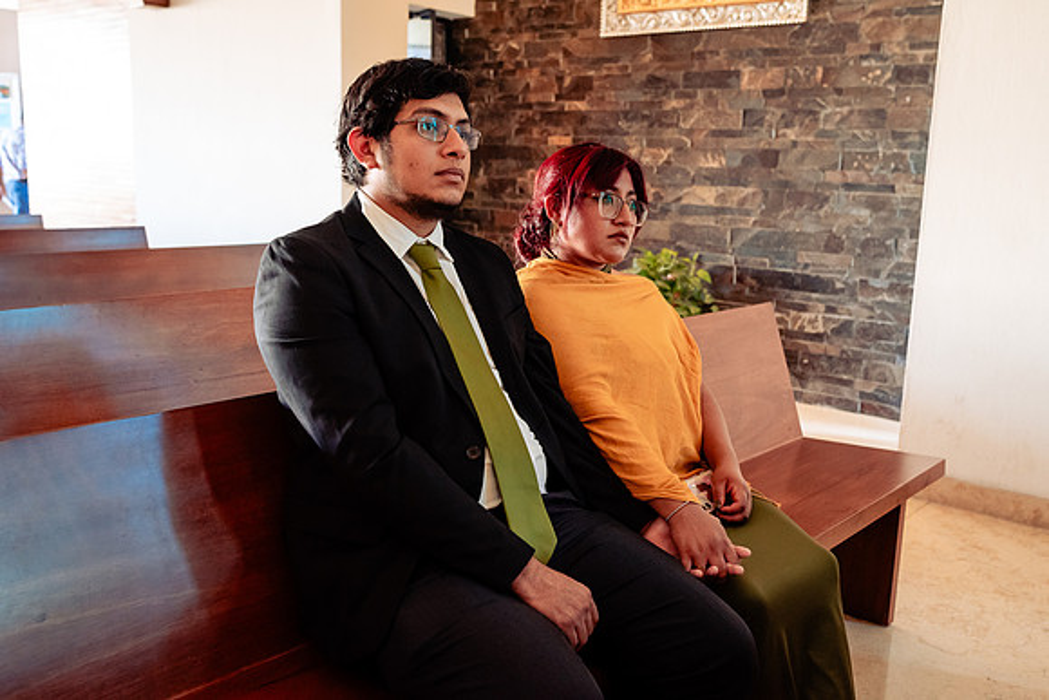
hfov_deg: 54.1
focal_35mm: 35
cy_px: 350
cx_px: 524
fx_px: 1026
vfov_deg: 37.7
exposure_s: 1/160
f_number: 4.5
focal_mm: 35
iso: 2500
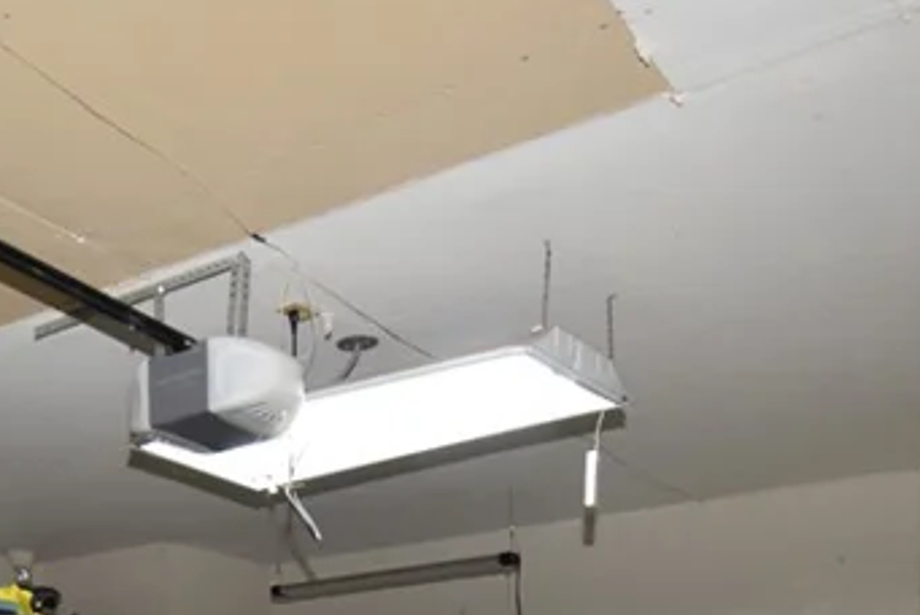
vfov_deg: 24.5
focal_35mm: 45
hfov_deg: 42.4
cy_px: 878
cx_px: 248
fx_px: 1151
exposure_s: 1/100
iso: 800
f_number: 5
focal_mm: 10
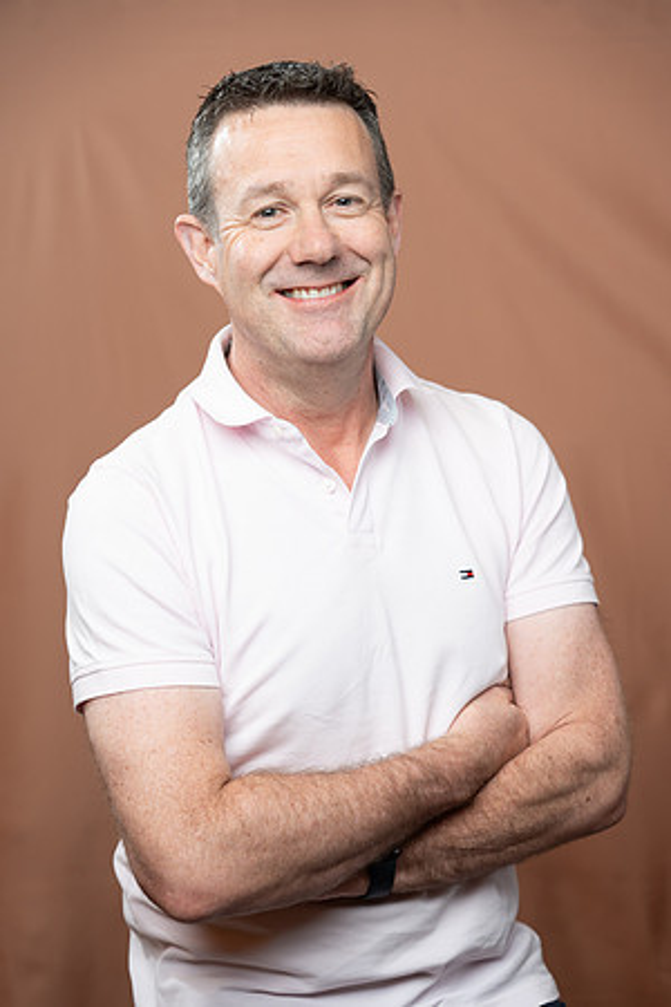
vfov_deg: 27.0
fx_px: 2097
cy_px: 504
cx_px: 336
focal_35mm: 75
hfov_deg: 18.2
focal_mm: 75
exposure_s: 1/160
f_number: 4
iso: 320
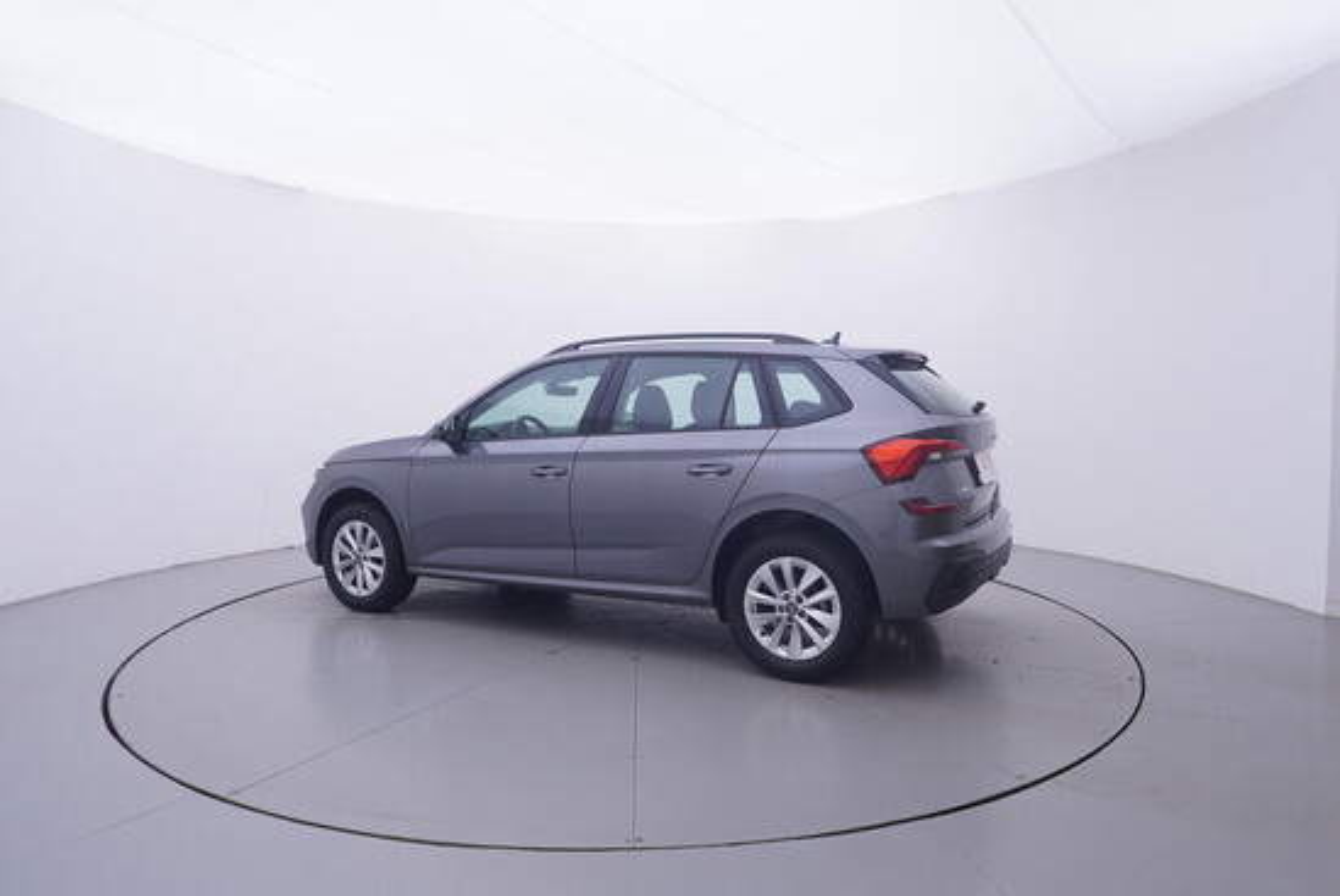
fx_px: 838
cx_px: 670
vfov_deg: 56.2
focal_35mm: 22
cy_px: 448
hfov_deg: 77.3
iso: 200
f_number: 5
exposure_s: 1/80
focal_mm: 15
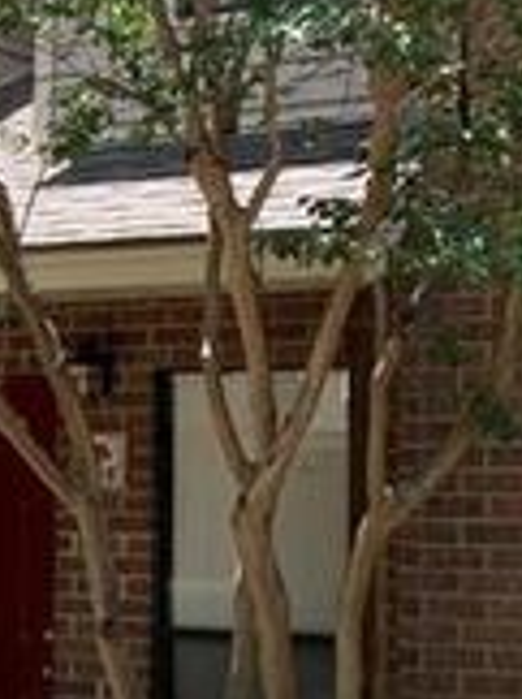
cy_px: 421
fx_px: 2157
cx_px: -190
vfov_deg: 18.4
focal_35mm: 107
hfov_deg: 13.2
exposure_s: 1/580
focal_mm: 4.25
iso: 25
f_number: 1.8
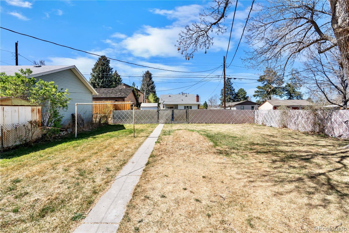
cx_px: 174
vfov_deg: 73.7
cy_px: 116
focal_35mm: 16
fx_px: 155
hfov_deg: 96.7
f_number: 9
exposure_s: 1/320
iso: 200
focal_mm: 16
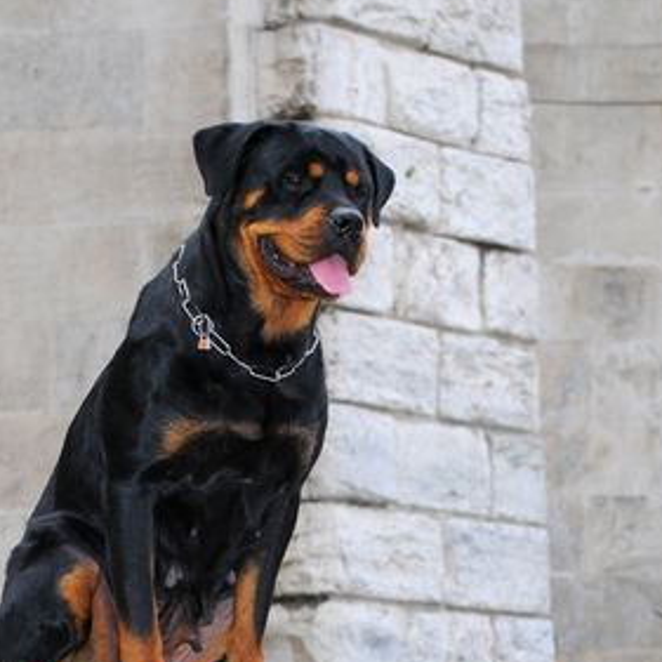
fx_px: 3760
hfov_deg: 10.1
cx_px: 245
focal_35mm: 174
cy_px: 382
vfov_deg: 10.1
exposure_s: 1/250
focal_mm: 75
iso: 640
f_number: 8
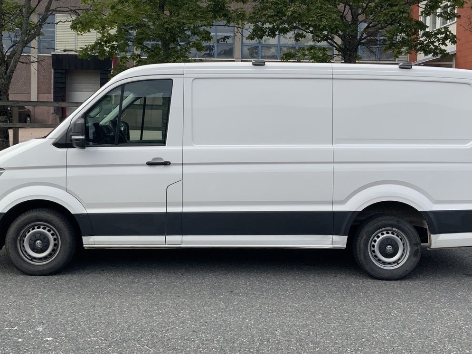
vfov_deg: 34.2
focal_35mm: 42
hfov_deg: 44.8
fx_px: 573
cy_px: 138
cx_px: 240
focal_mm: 3
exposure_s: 1/739
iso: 16
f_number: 1.8
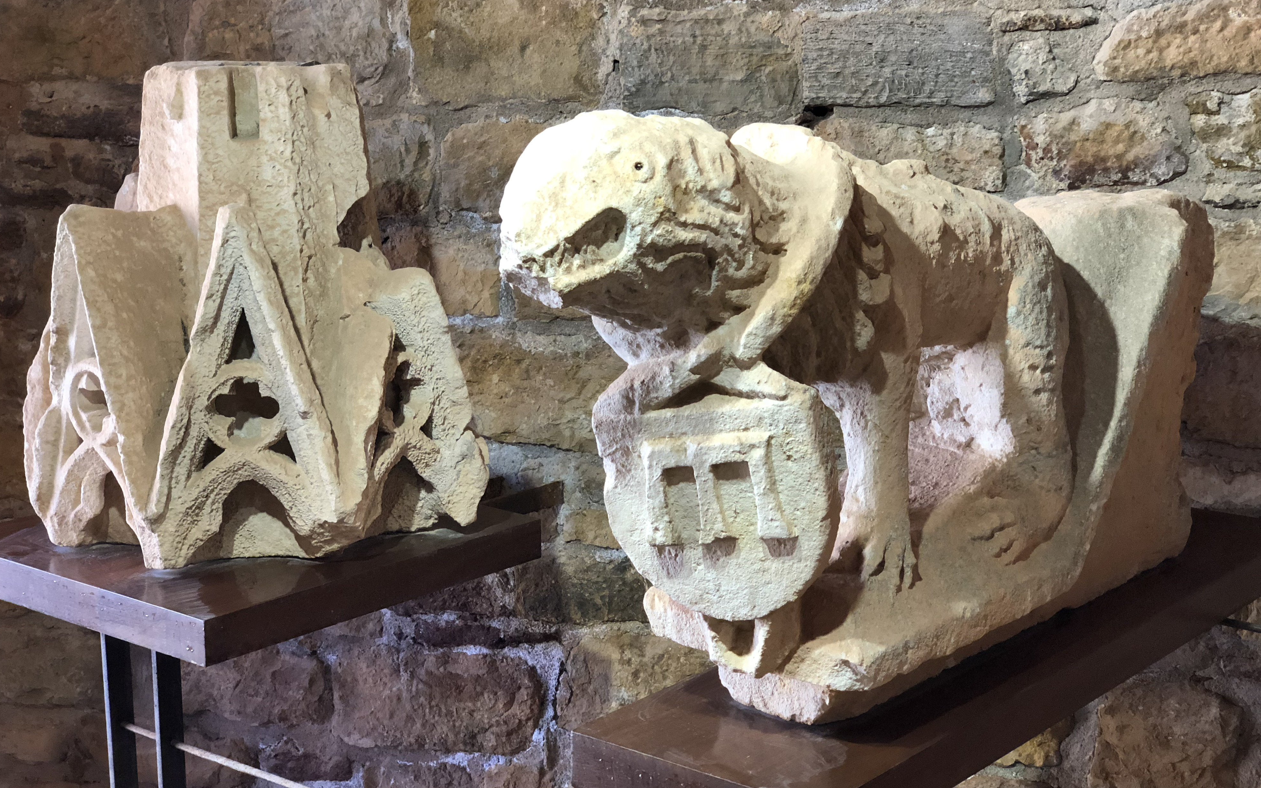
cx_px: 622
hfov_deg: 36.3
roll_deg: +1.6
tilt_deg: -9.0
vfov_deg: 23.1
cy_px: 356
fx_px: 1925
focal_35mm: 56
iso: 100
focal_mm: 6
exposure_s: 1/50
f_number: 2.4
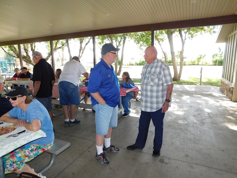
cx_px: 118
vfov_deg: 58.9
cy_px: 89
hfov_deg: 73.9
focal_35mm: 23
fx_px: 158
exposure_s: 1/100
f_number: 3
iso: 125
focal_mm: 4
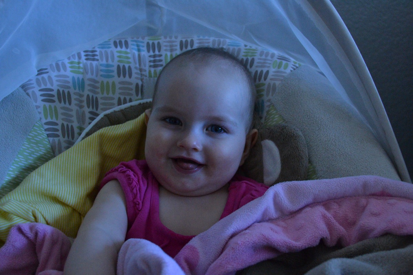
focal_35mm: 48
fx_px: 551
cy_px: 138
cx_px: 206
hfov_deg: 41.1
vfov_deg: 28.1
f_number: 4.8
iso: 3200
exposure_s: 1/80
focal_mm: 32
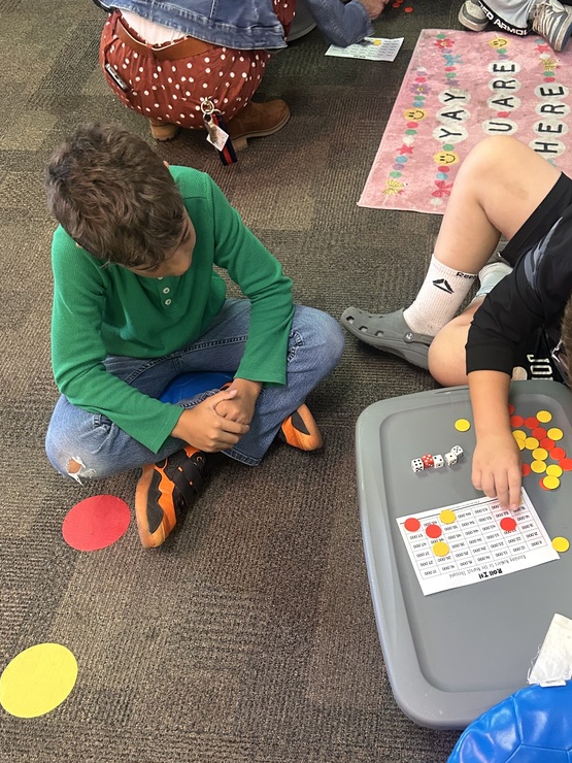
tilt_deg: -52.5
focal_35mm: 36
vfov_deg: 51.0
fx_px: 793
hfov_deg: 39.2
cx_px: 377
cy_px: 456
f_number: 1.5
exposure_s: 1/60
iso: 320
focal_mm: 5.7
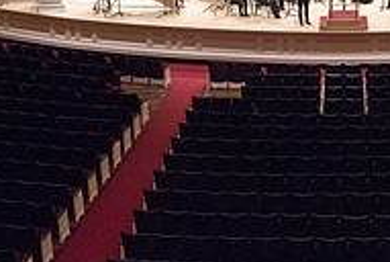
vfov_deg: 16.6
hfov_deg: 25.7
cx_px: 353
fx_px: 825
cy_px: -112
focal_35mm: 76
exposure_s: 1/125
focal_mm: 24
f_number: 5.6
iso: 6400
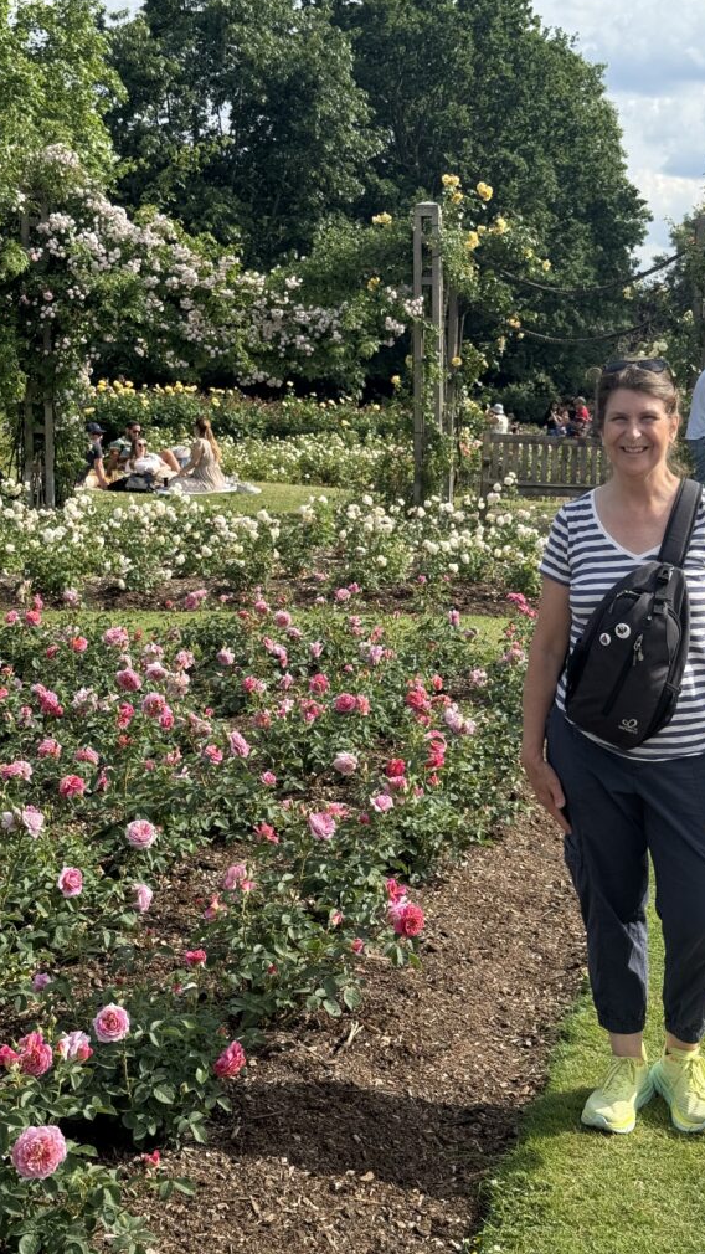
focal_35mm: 53
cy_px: 621
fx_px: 1762
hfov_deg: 22.6
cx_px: 424
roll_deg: -0.9
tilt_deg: -7.8
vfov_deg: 39.2
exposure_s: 1/2494
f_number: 1.78
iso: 64
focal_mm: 6.76
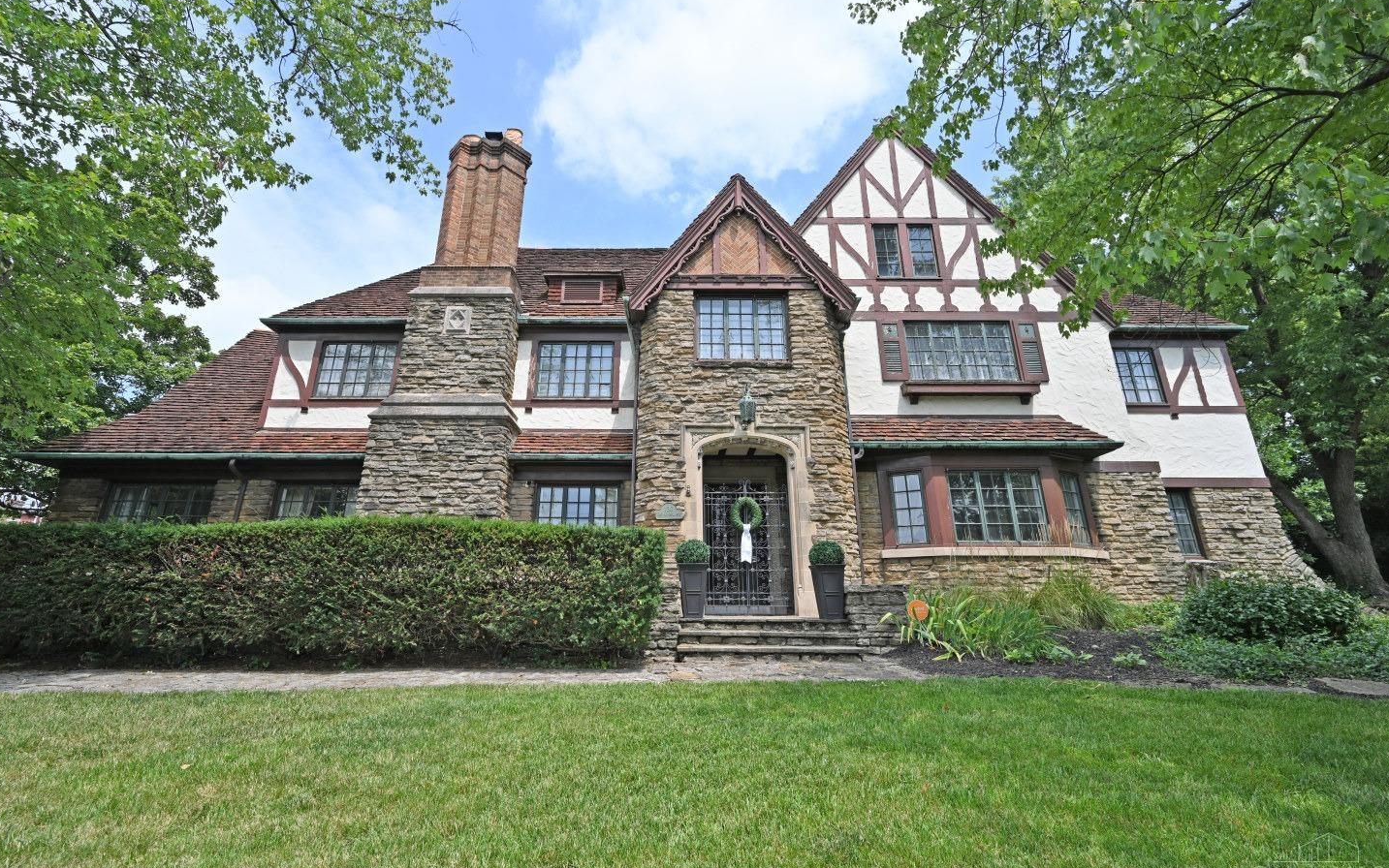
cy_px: 425
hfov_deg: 97.8
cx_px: 671
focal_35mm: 16
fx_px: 606
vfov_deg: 71.3
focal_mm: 15
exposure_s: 1/320
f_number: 6.3
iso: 100
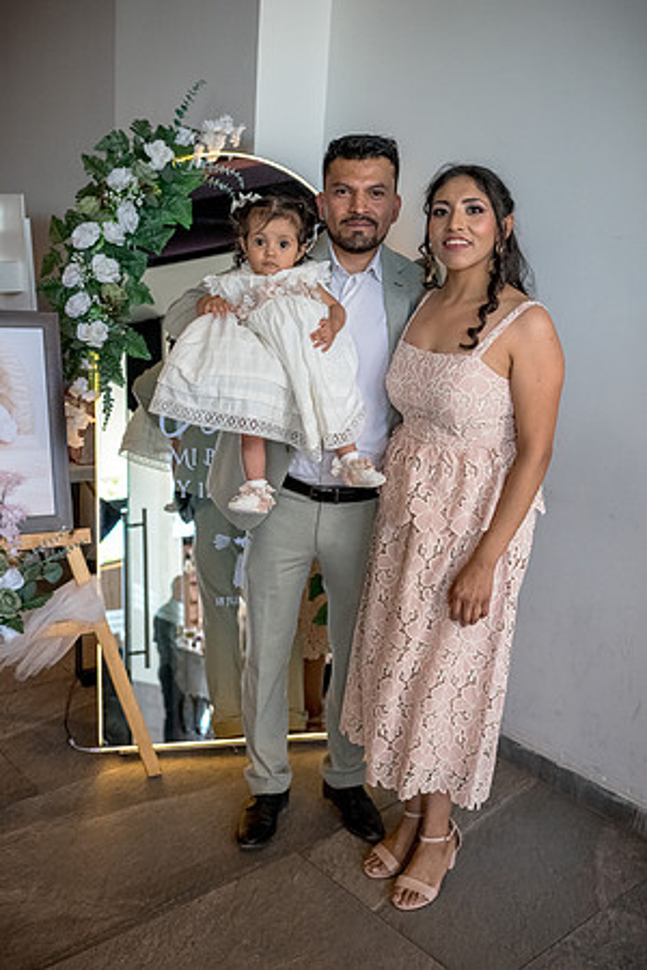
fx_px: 943
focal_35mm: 35
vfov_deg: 54.4
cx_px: 324
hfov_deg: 37.9
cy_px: 485
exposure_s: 1/800
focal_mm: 35
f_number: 3.2
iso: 2000
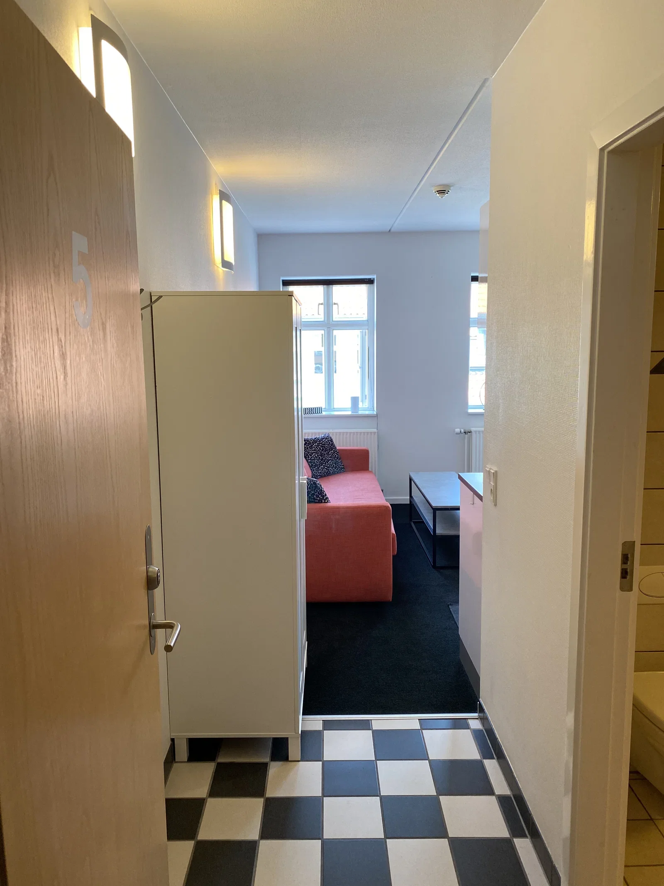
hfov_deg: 53.1
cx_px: 332
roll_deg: +1.3
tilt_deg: -7.1
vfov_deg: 67.3
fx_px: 665
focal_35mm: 26
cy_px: 443
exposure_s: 1/100
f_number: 1.8
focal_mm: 4.25
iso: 100
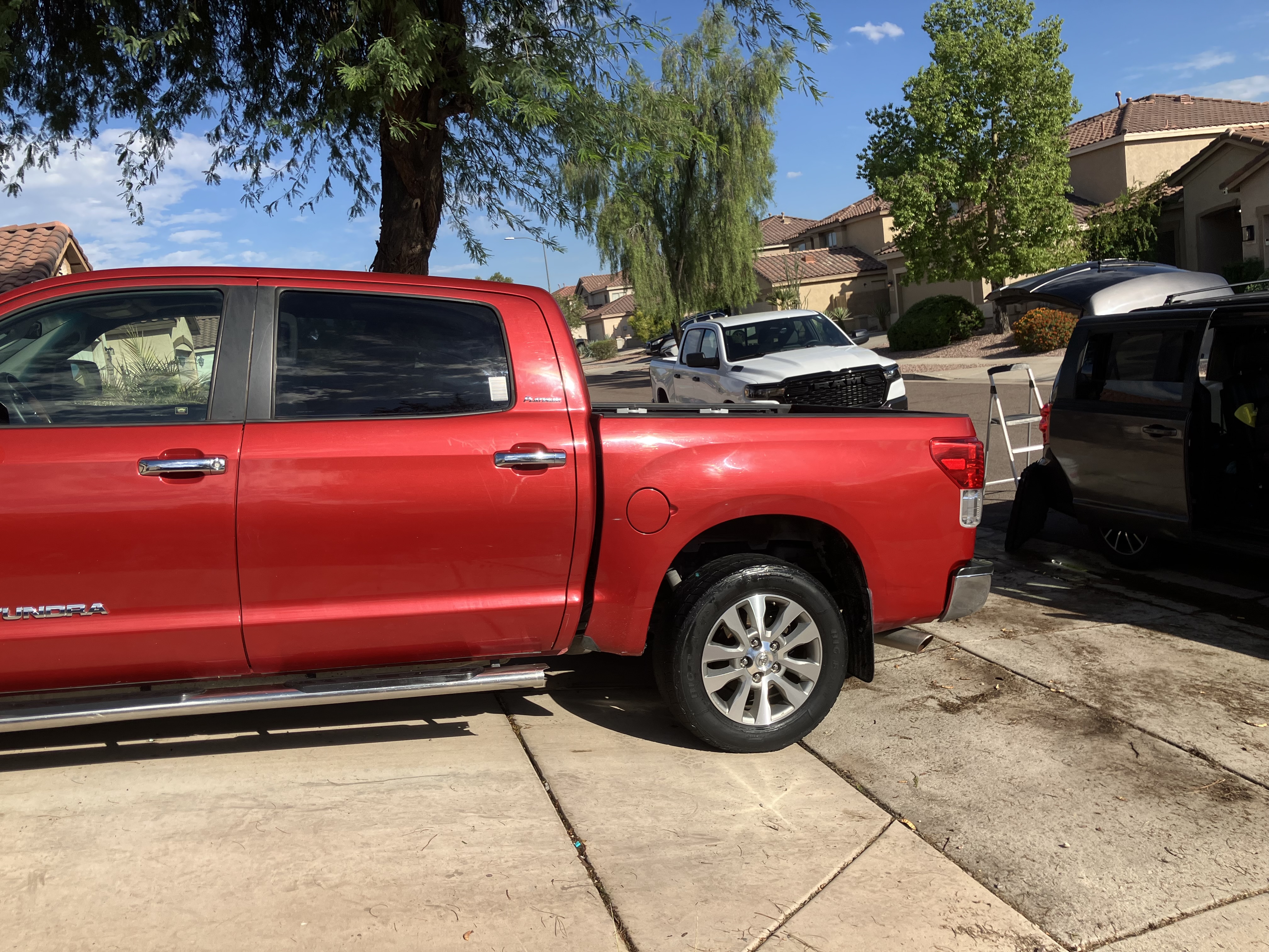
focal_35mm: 28
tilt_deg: -6.8
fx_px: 1026
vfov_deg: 49.7
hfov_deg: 63.4
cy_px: 476
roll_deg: +7.0
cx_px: 634
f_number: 1.8
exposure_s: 1/1869
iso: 32
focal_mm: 3.99
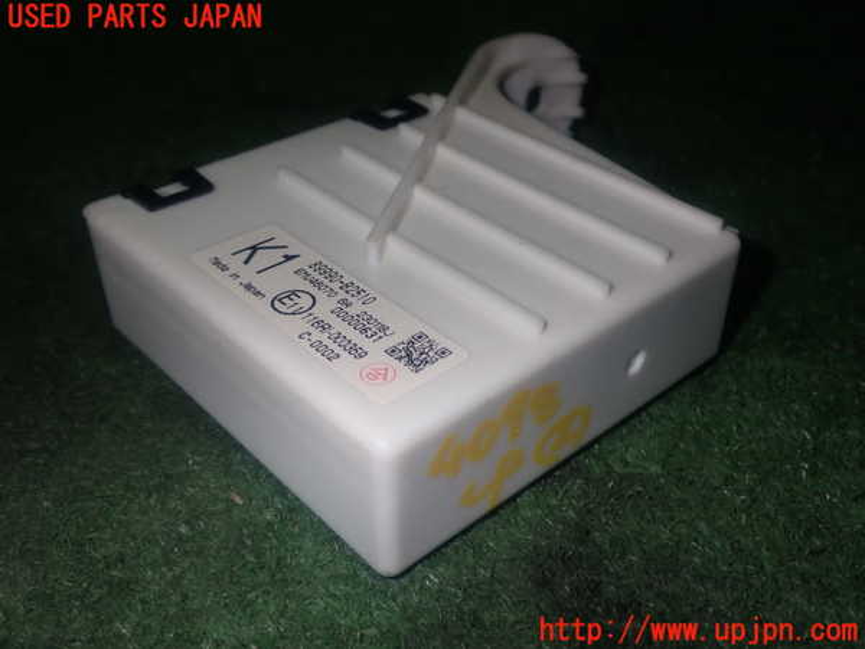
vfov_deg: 37.7
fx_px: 950
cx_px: 432
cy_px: 324
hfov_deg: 49.0
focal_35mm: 38
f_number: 8
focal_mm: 6.83
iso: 200
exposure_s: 1/40
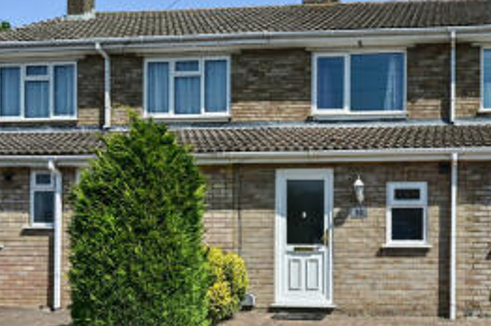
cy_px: 224
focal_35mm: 40
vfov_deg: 33.0
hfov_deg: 47.3
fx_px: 545
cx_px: 345
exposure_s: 1/3200
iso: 400
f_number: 5.6
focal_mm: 22
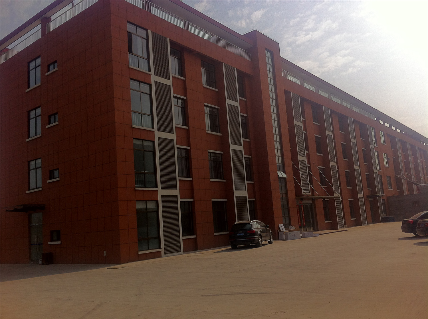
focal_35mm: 35
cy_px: 160
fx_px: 432
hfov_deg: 52.7
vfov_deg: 40.6
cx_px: 214
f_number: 2.8
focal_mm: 3.85
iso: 80
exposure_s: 1/1312
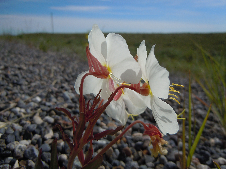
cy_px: 84
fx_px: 196
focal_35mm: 30
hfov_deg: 60.0
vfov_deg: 46.8
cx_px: 113
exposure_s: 1/640
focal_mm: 5.4
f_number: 7
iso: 100
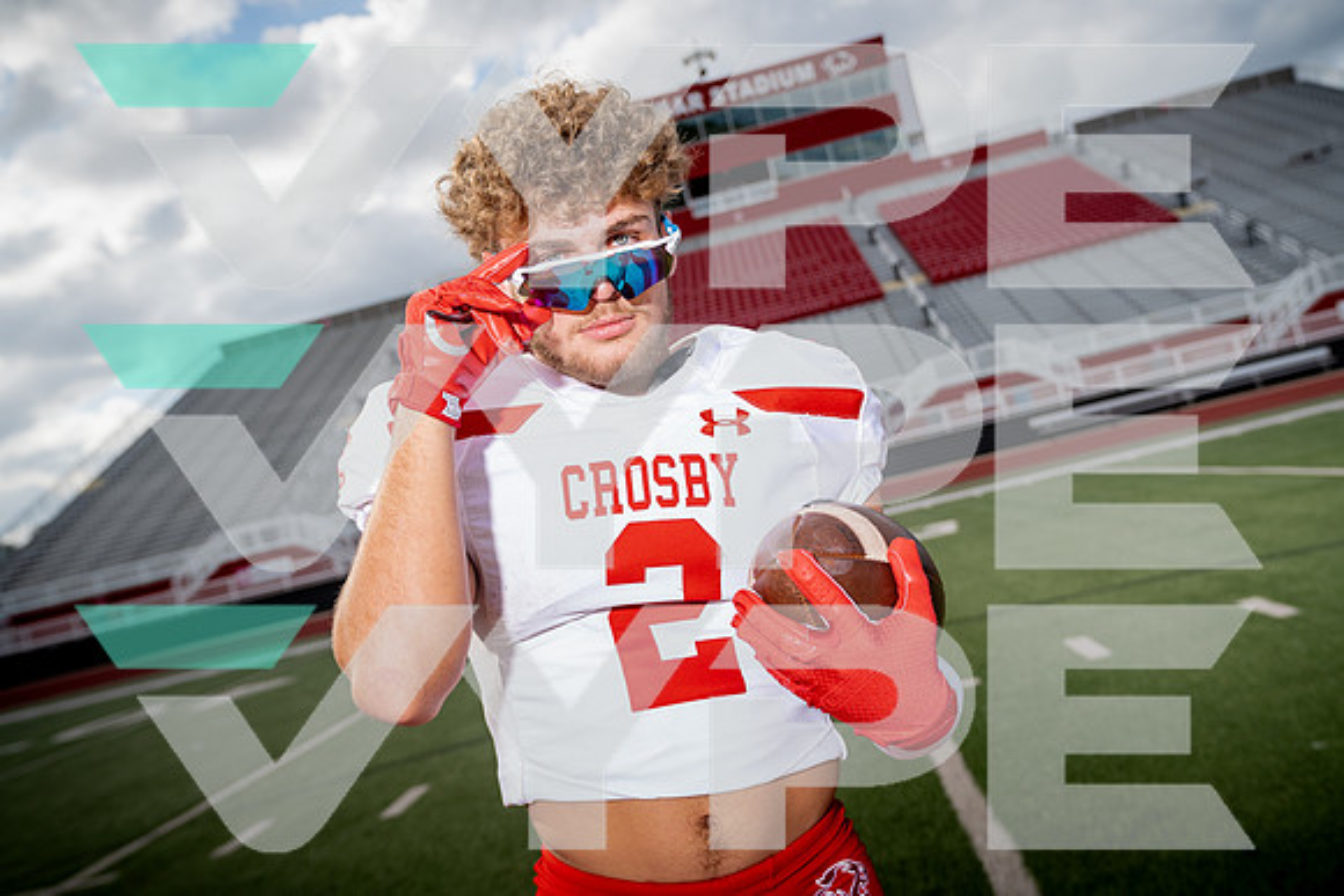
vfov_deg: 37.9
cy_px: 448
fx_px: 1307
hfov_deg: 54.4
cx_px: 672
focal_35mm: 35
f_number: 4.5
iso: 200
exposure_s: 1/1000
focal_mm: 35
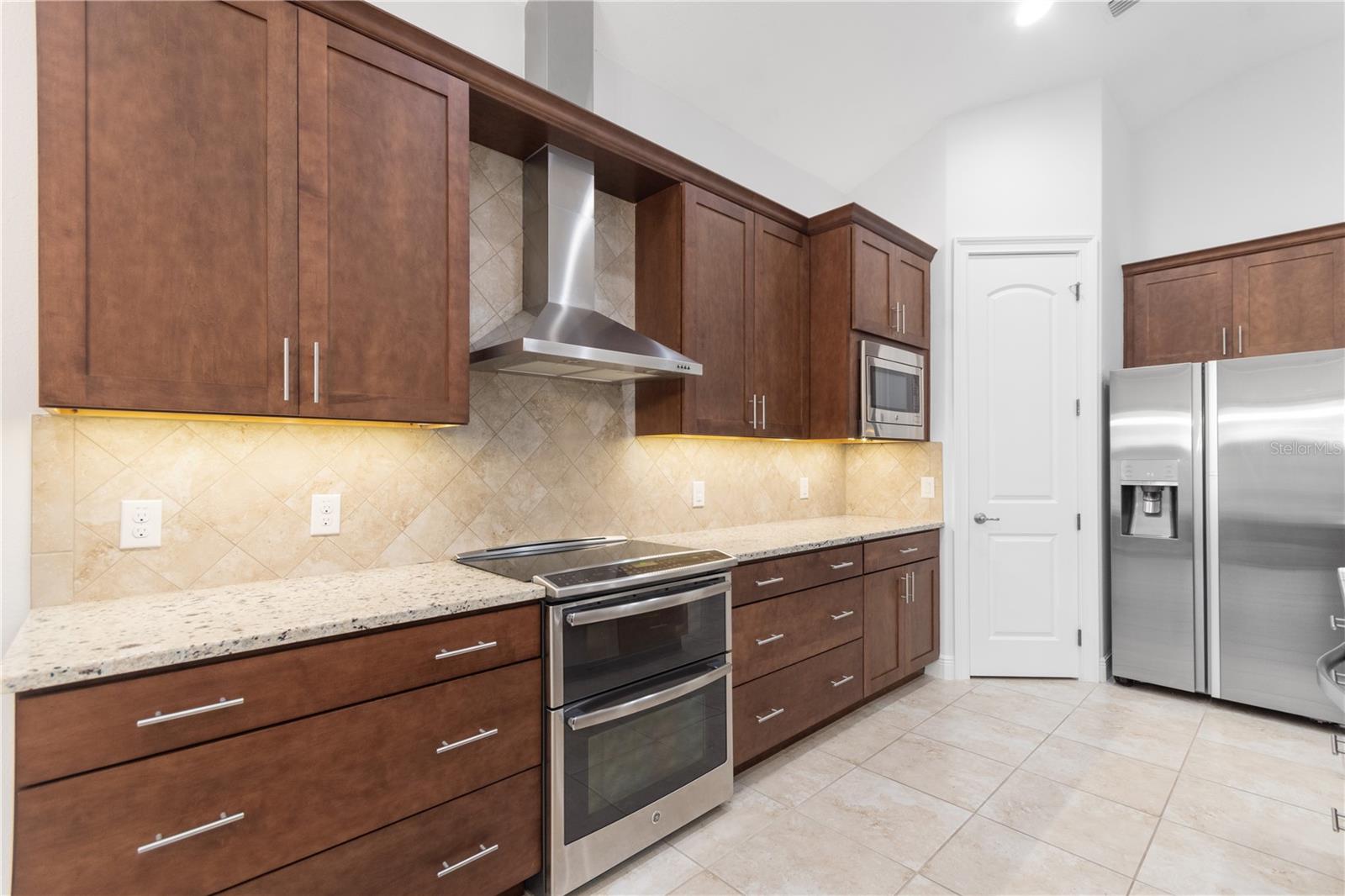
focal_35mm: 15
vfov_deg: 77.3
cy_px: 448
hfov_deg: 100.4
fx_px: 560
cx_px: 672
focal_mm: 10
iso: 320
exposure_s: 1/5
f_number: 7.1
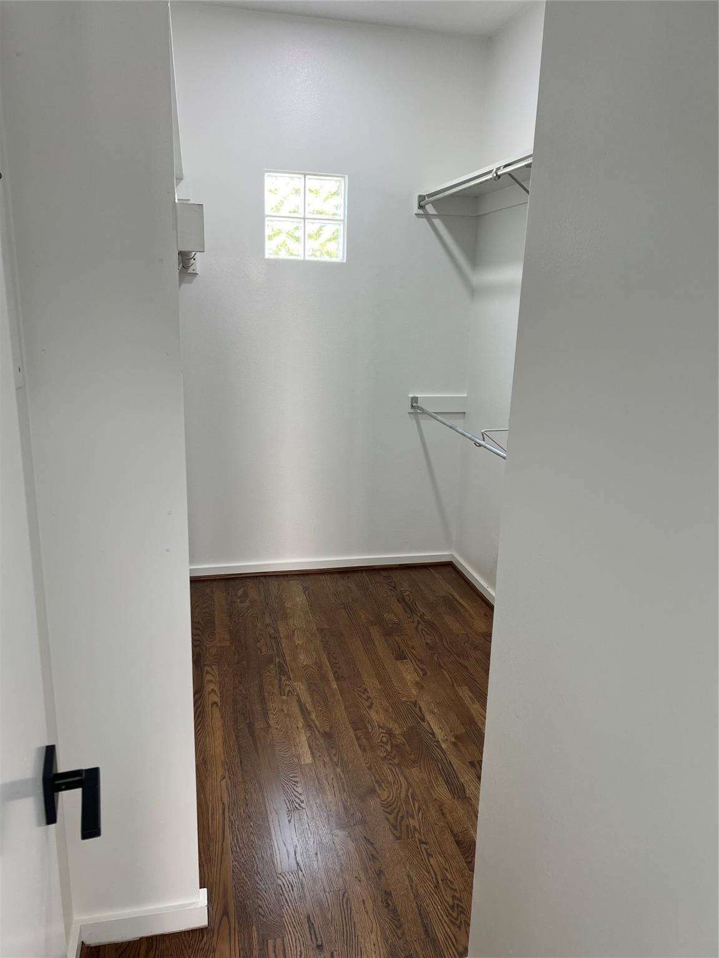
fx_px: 720
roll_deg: -0.9
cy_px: 479
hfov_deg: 53.1
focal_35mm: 26
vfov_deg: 67.3
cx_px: 360
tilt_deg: -14.4
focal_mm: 5.7
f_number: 1.5
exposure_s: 1/121
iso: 64
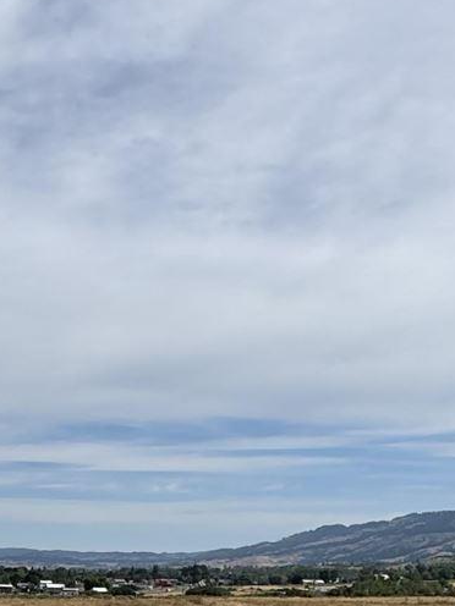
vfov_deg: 28.2
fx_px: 1139
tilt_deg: +0.1
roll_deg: -1.0
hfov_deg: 21.9
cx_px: 12
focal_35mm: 65
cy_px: 589
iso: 50
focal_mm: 2.22
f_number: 2.2
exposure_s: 1/3906
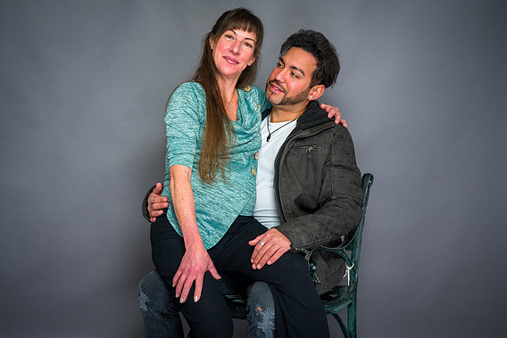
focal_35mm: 49
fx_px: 690
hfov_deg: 40.3
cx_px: 255
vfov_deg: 27.5
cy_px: 171
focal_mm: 48
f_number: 5.6
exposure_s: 1/100
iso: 200
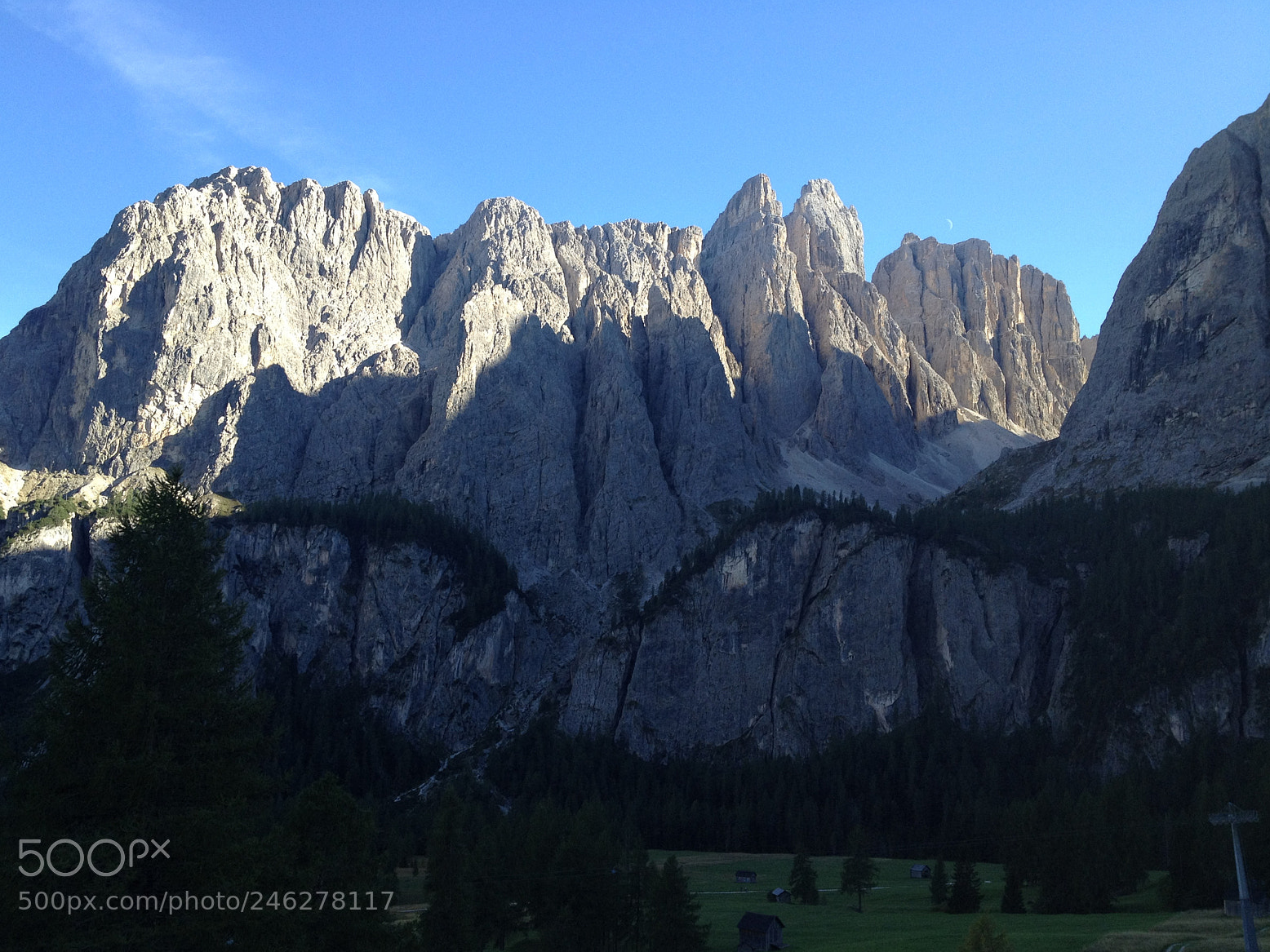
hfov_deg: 51.3
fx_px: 1321
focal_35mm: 36
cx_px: 620
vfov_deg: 39.7
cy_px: 476
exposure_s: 1/421
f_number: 2.4
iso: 64
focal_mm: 4.28
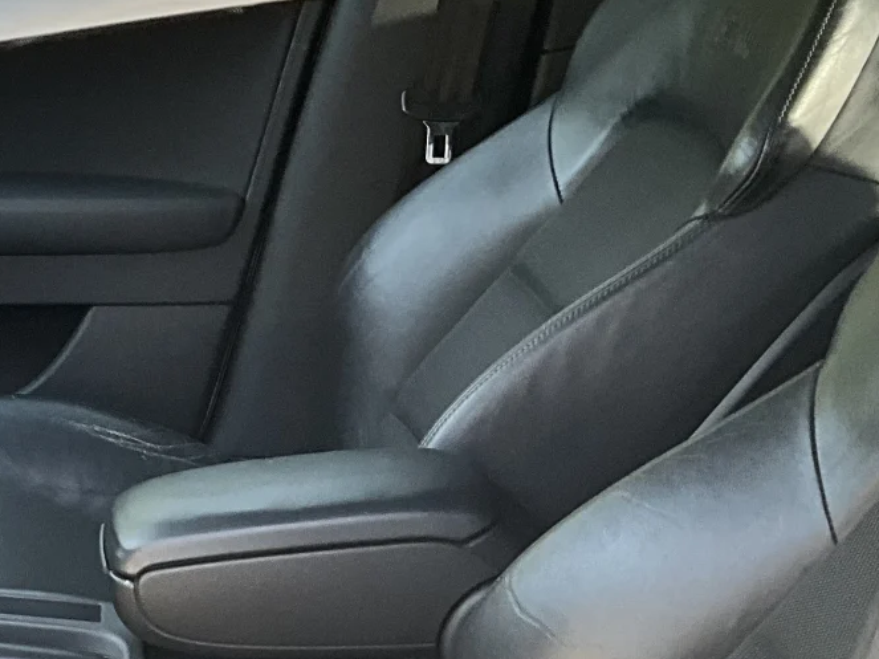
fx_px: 2133
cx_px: -171
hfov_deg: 21.6
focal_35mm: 84
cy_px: 487
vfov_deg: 17.5
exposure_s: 1/122
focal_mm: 3
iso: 50
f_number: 1.8
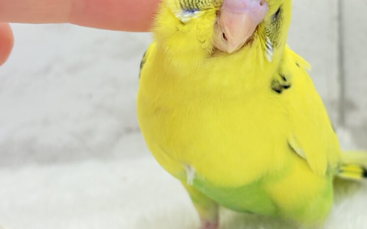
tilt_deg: -11.3
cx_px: 260
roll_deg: +3.0
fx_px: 890
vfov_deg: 14.7
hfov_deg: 23.1
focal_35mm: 89
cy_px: 92
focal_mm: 5.96
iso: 40
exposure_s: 1/50
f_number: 1.6
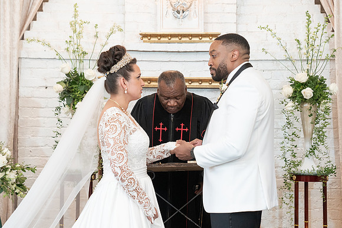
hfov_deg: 22.7
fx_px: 852
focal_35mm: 90
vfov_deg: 15.2
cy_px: 100
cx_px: 171
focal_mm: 70
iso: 2000
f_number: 4
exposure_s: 1/100
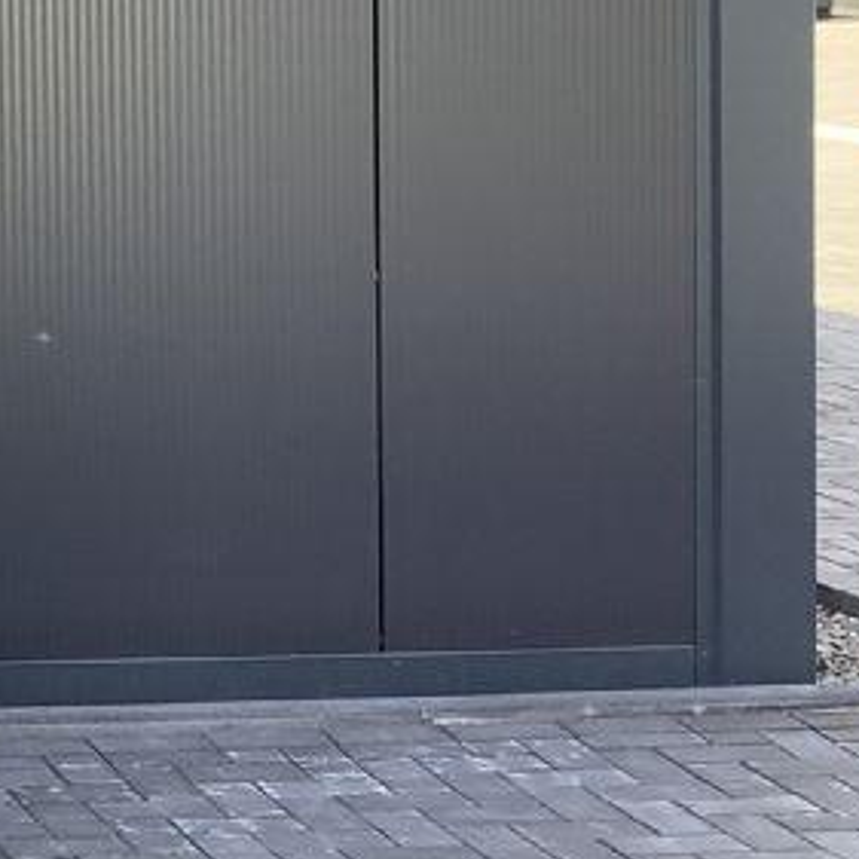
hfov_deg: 12.1
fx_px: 3509
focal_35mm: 125
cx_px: -957
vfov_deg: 13.8
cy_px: 89
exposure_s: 1/120
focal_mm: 3.3
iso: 32
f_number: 2.4
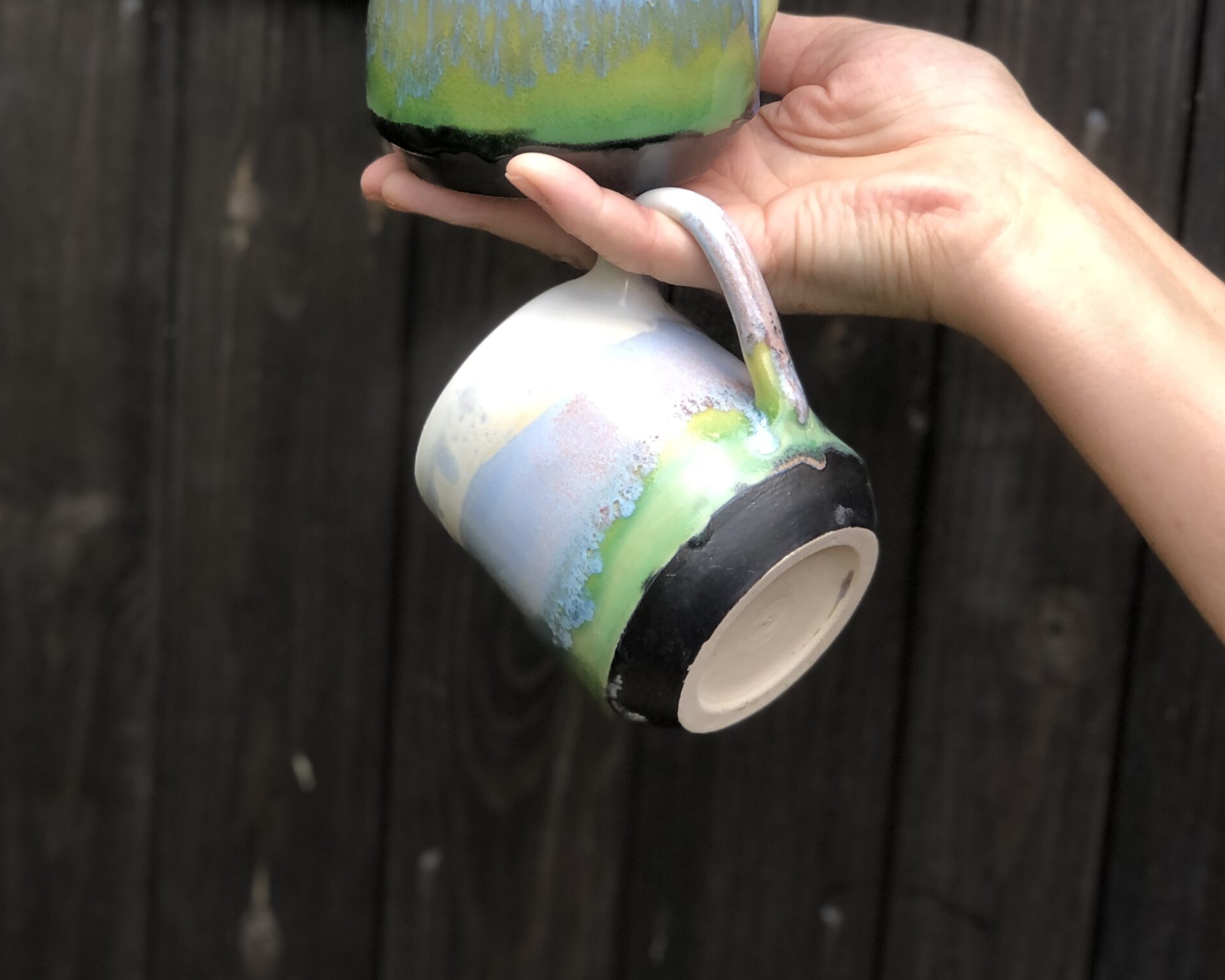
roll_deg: +0.3
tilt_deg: -14.2
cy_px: 214
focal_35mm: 75
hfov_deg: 25.4
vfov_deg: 20.2
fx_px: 2719
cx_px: 606
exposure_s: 1/30
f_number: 2.8
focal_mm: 6.6
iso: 20
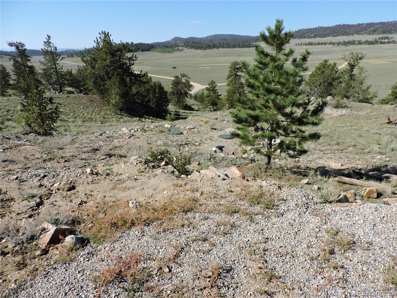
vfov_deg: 56.8
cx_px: 198
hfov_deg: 71.6
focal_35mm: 24
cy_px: 149
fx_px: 275
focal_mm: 4.3
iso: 100
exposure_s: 1/1000
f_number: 3
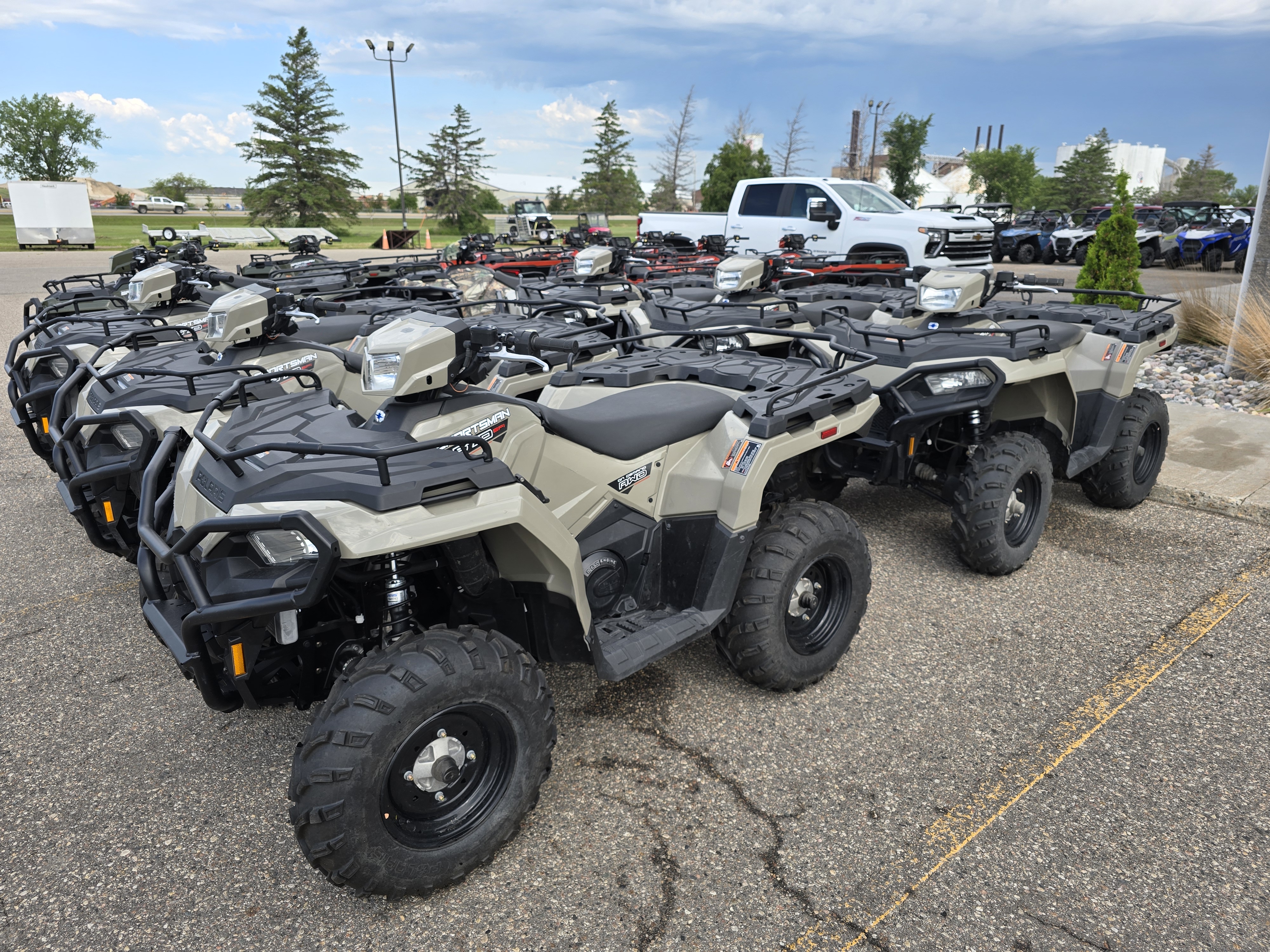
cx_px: 635
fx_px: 844
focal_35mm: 23
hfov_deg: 73.9
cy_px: 476
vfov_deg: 58.9
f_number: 1.7
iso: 12
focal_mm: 6.3
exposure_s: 1/331
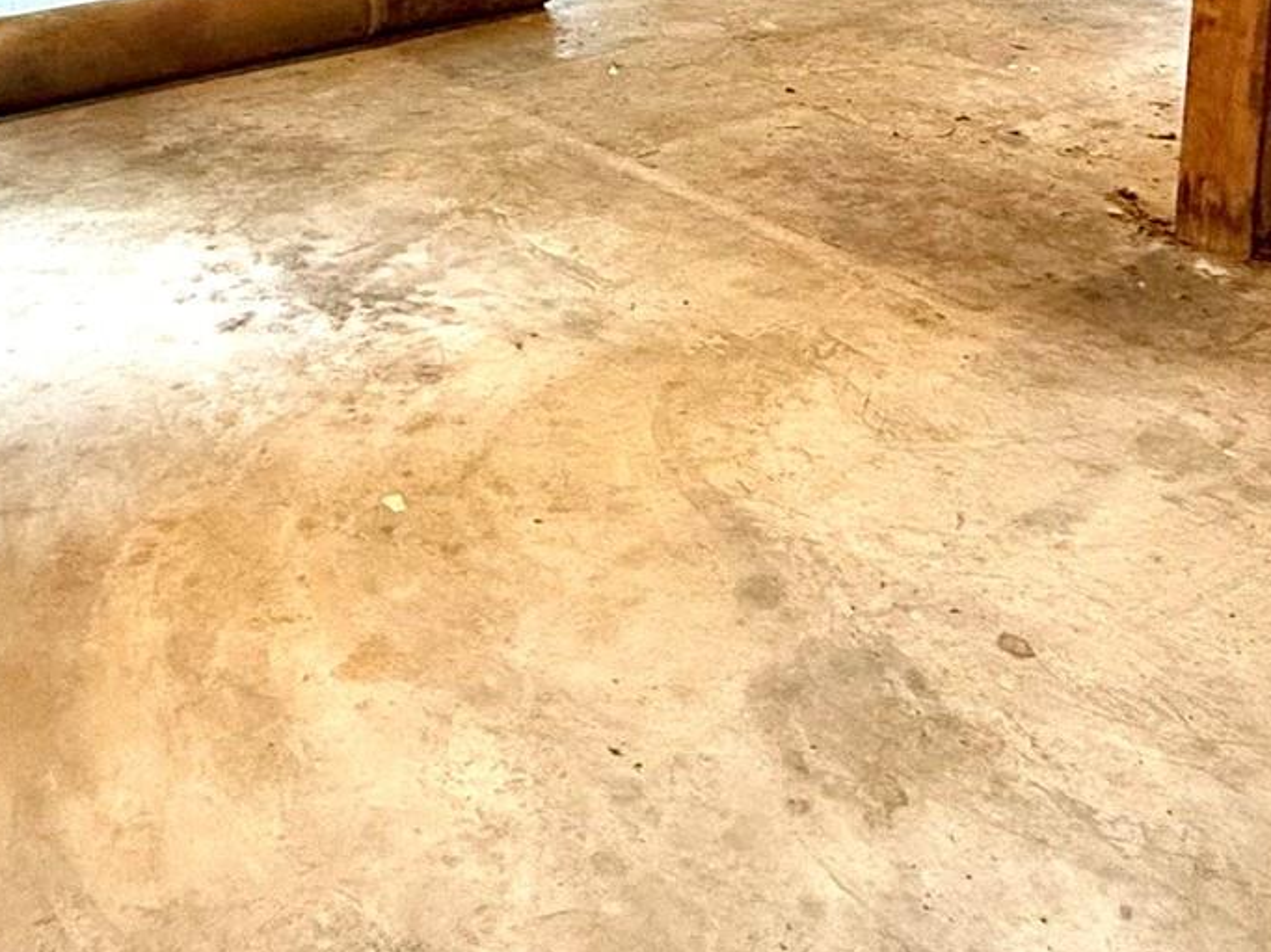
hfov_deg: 44.8
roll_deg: -0.3
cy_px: -112
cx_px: 690
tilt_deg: -9.6
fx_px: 1542
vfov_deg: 30.5
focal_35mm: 42
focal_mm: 2.22
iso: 250
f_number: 2.2
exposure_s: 1/120
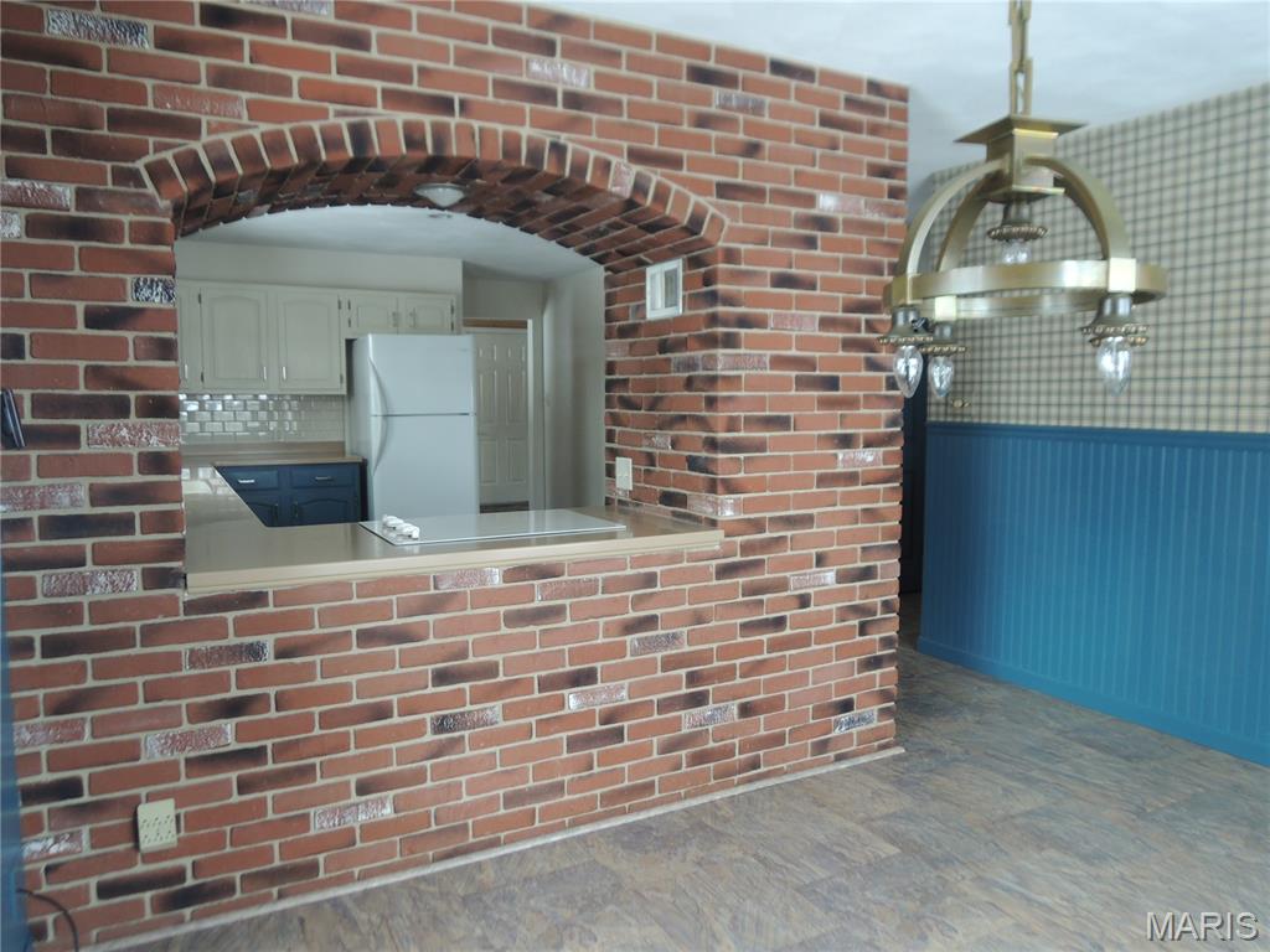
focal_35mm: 24
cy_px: 476
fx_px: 881
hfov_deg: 71.6
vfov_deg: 56.8
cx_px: 635
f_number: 2.8
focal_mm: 4.3
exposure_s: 1/30
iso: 140
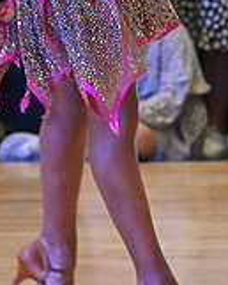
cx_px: 82
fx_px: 4272
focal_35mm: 507
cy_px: -122
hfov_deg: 3.1
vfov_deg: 3.8
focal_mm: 150
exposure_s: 1/400
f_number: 7.1
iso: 10000
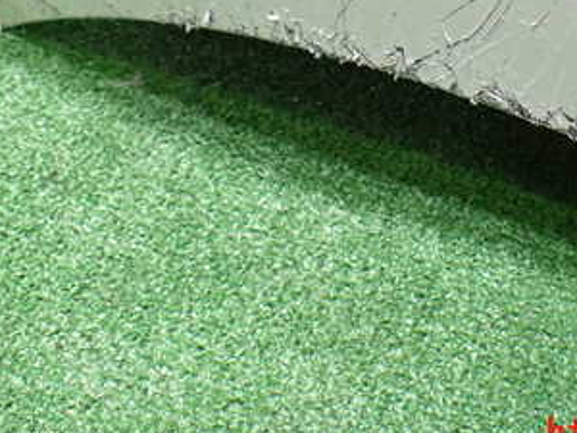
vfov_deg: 23.6
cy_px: 27
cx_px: 404
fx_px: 1000
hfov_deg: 31.8
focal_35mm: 60
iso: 400
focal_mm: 5.4
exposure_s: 1/125
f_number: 2.3
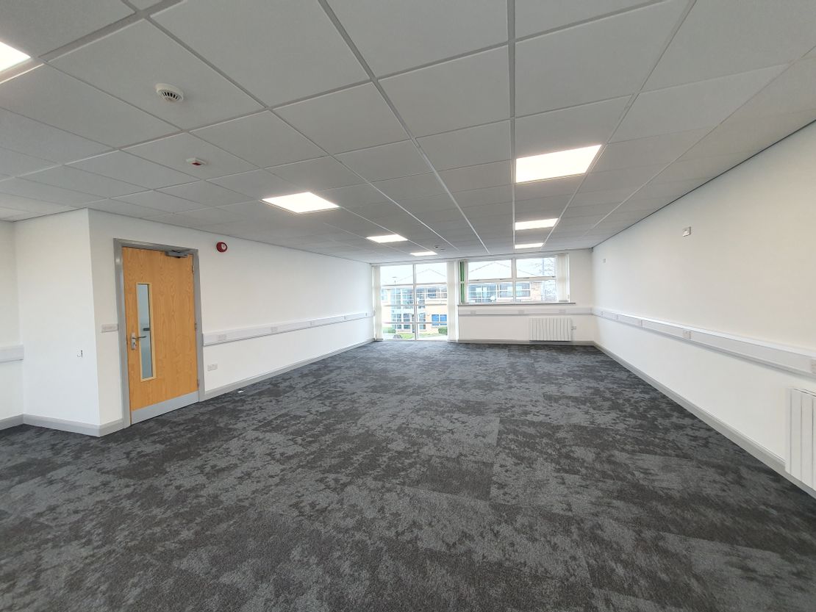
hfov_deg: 106.2
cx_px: 408
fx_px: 307
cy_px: 306
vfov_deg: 89.9
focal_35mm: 13
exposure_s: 1/50
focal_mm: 1.8
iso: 80
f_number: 2.2
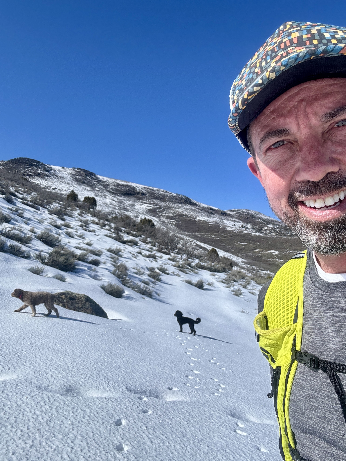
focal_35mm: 27
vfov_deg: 65.3
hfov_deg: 51.3
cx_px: 167
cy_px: 236
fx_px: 360
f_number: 1.9
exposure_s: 1/2155
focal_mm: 2.69
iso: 25
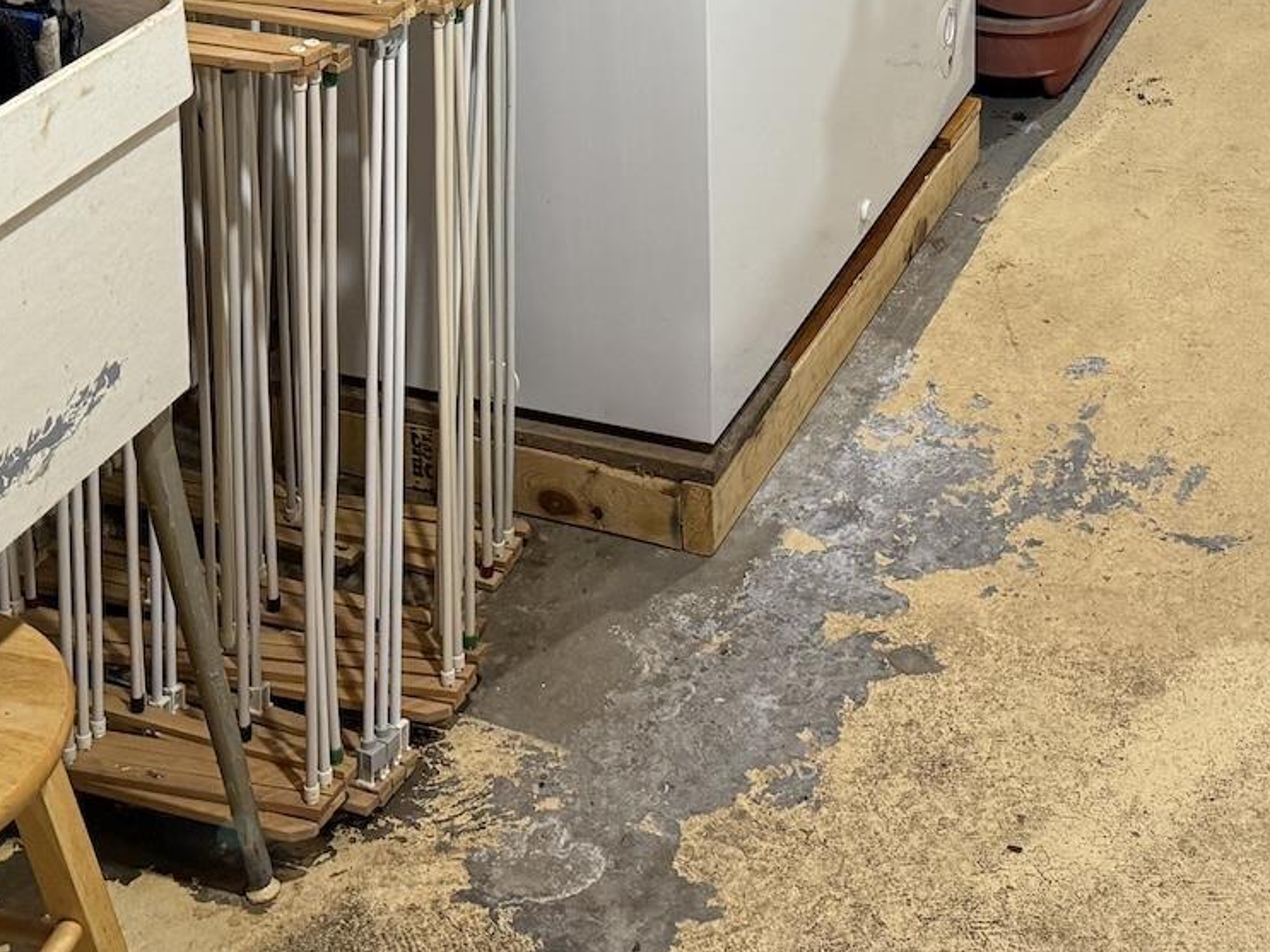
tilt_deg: -16.9
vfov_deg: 21.5
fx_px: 2274
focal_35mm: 62
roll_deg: -0.9
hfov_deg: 30.4
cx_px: 1017
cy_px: -262
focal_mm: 6.76
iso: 320
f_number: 1.78
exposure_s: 1/60
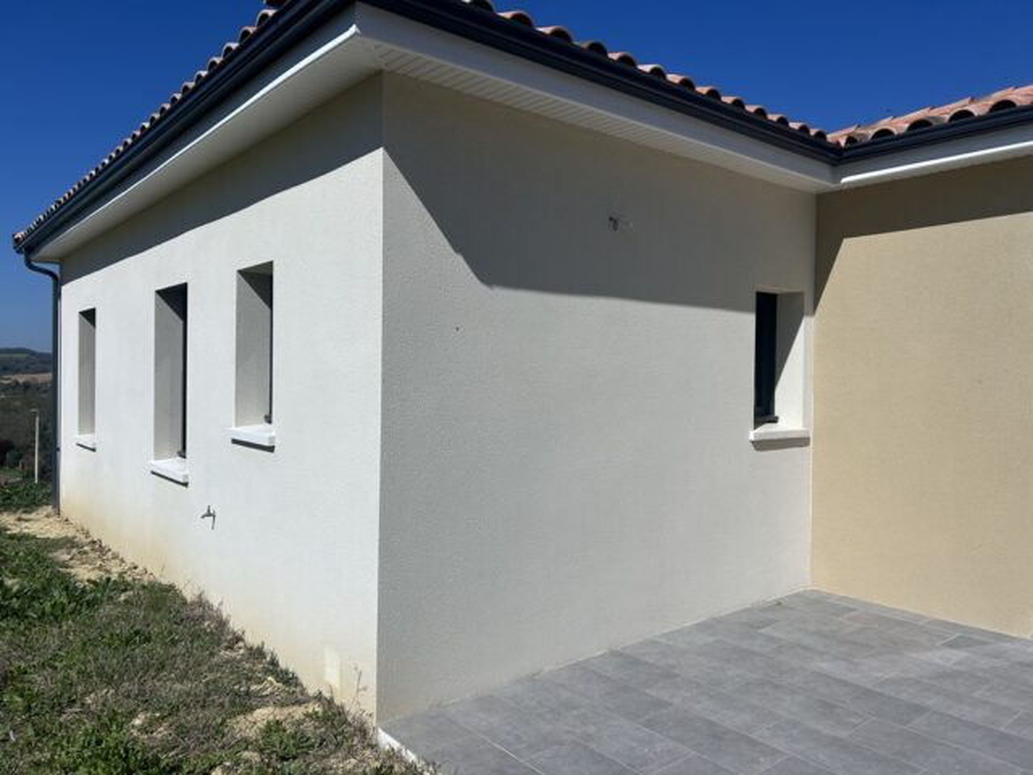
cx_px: 516
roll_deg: -0.3
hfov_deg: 67.3
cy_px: 388
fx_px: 776
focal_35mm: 26
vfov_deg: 53.1
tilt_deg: -1.4
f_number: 1.5
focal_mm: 5.7
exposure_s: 1/12658
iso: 50
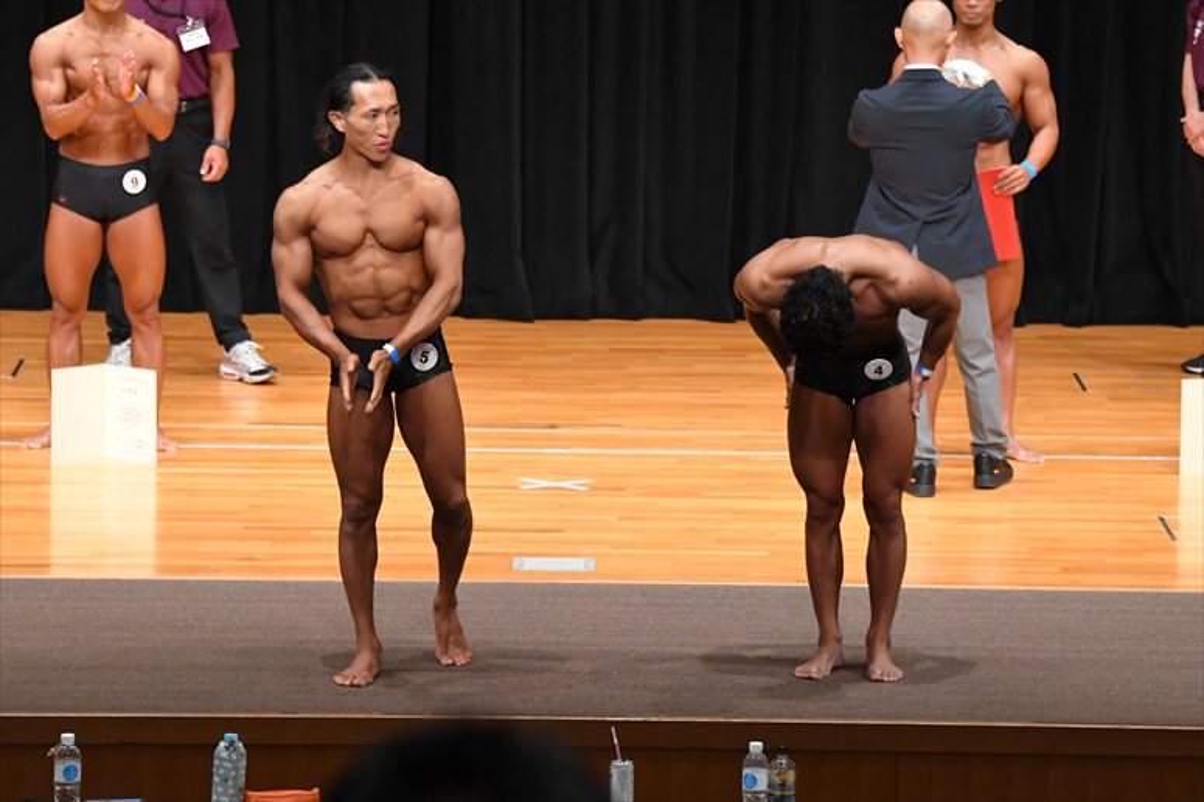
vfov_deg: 6.8
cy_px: 401
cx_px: 602
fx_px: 6753
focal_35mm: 202
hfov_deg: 10.2
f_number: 5.6
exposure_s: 1/400
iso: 5000
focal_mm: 135
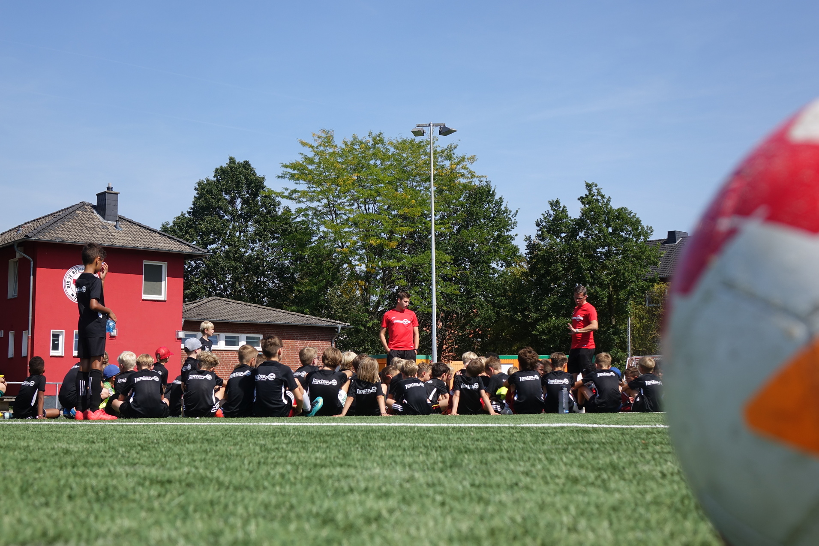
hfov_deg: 38.9
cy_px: 273
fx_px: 1160
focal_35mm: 51
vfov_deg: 26.5
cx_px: 410
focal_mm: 18.59
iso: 100
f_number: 4
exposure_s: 1/800
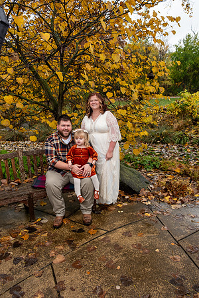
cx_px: 100
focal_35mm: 27
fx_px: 224
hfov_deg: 47.9
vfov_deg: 67.4
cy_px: 149
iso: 200
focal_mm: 18
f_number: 5
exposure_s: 1/160
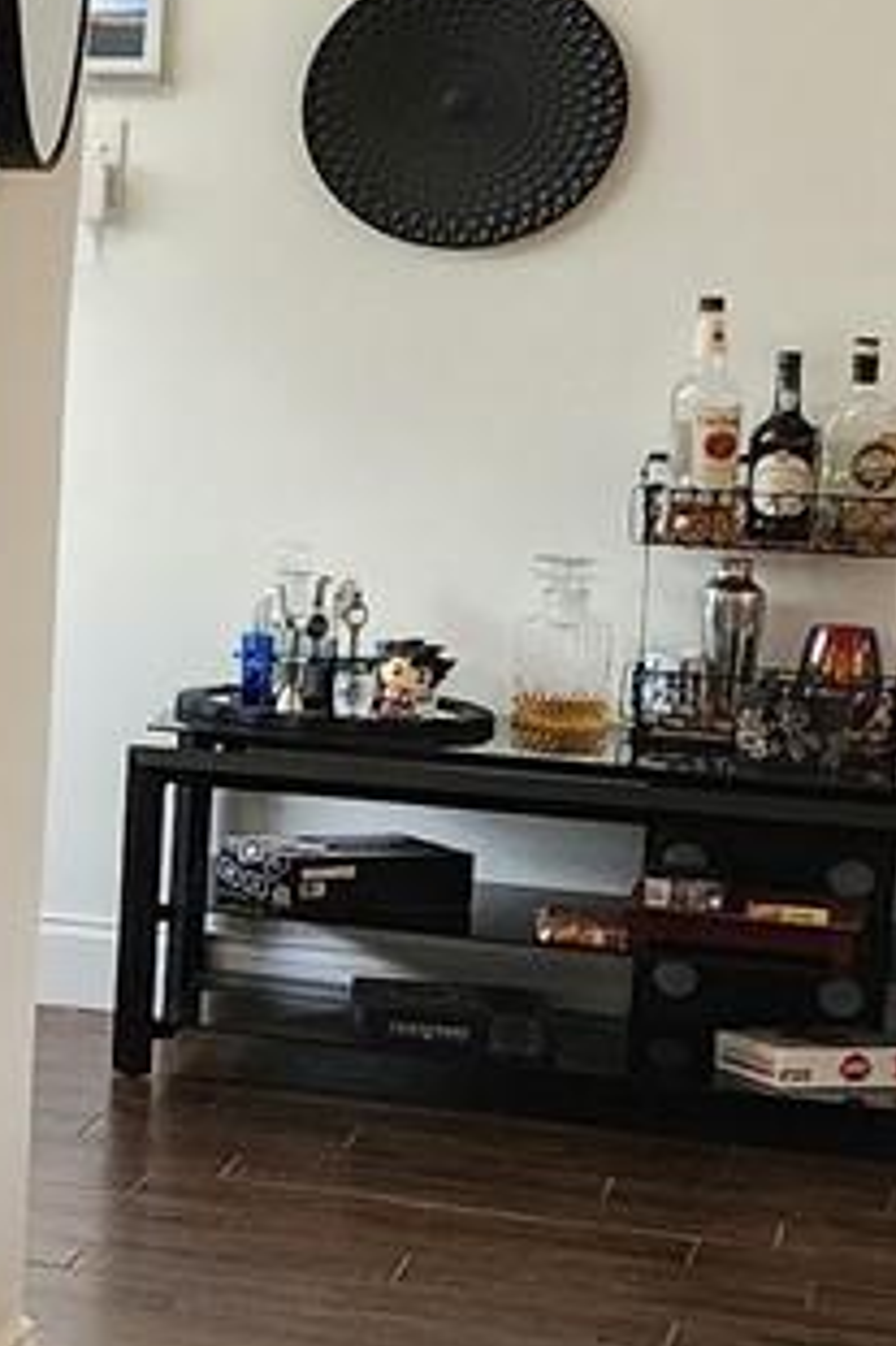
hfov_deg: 8.9
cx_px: -1861
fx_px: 4597
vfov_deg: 16.6
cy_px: 519
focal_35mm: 123
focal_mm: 6.4
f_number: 1.8
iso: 250
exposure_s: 1/120
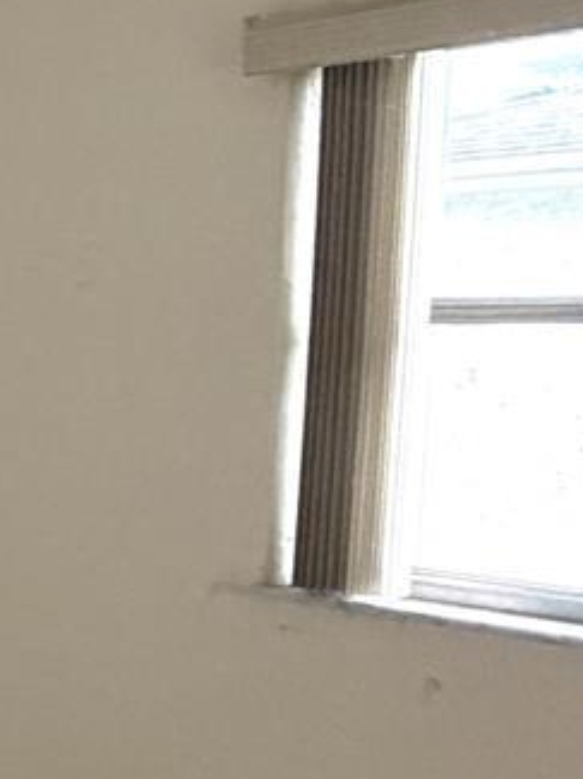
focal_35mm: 69
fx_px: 1553
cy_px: 412
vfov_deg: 28.2
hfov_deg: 11.2
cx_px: -1209
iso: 250
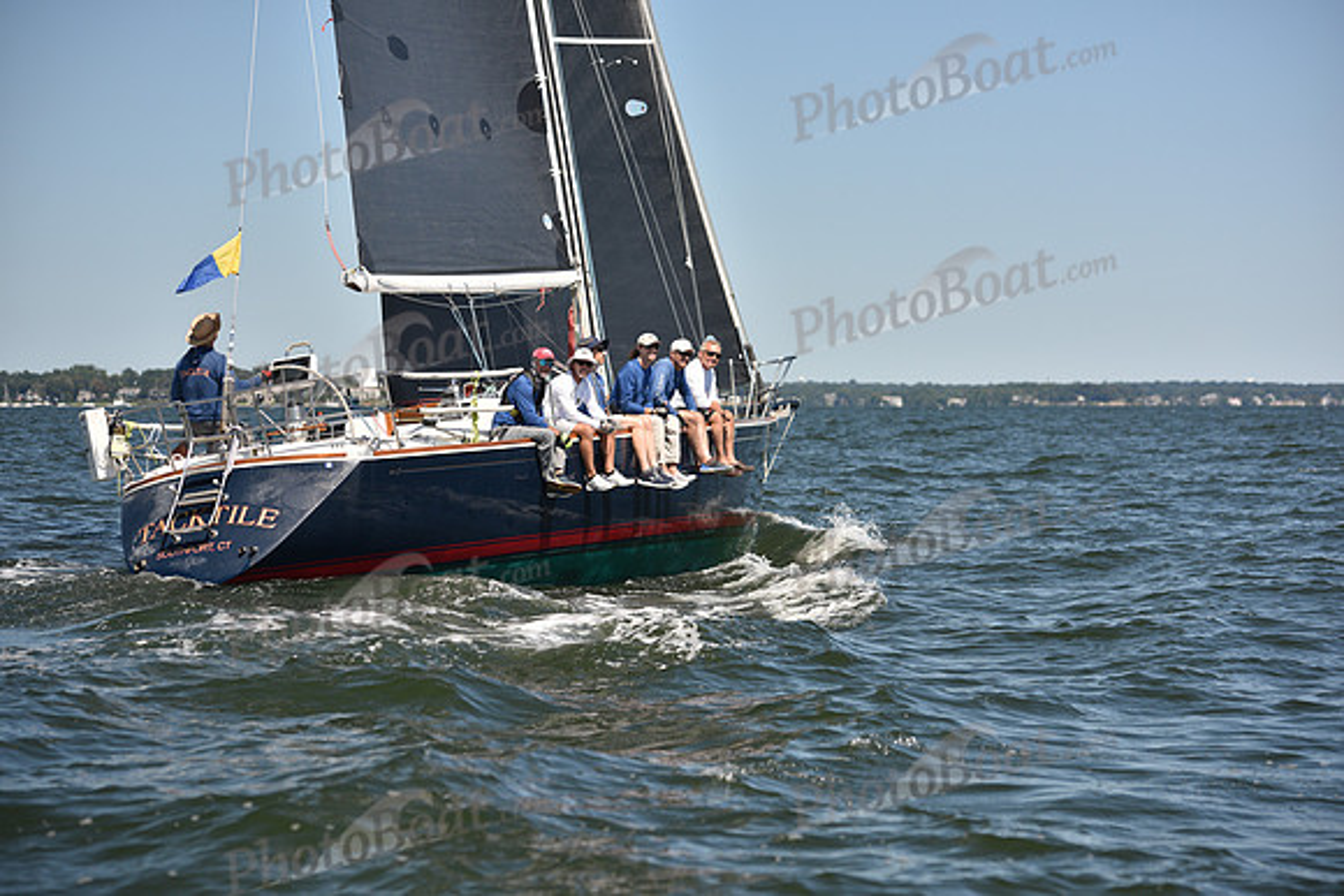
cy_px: 448
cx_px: 672
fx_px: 3547
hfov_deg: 21.5
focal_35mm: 95
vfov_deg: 14.4
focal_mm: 95
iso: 250
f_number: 4
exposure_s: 1/1250
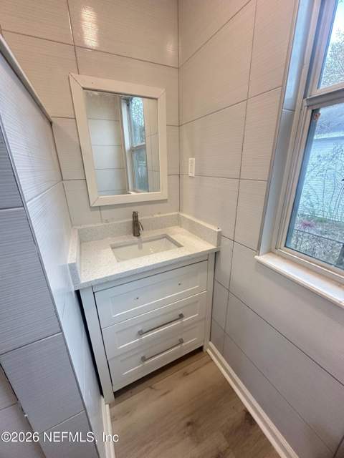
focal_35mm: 14
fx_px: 186
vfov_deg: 102.1
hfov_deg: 85.7
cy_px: 229
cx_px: 172
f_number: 2.2
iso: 250
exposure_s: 1/120
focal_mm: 2.22
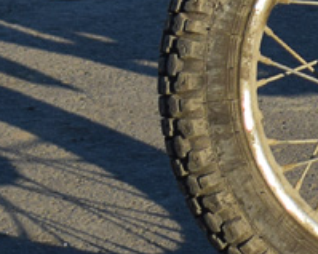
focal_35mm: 408
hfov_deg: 4.7
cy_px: -238
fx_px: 3838
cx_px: 706
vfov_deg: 3.8
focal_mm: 48
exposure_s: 1/800
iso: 200
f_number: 6.3
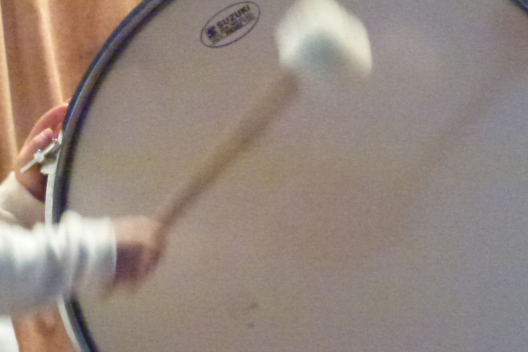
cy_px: 107
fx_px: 6528
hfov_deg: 4.6
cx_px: 87
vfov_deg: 3.1
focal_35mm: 445
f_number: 5.5
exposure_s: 1/40
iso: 1600
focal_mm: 38.3
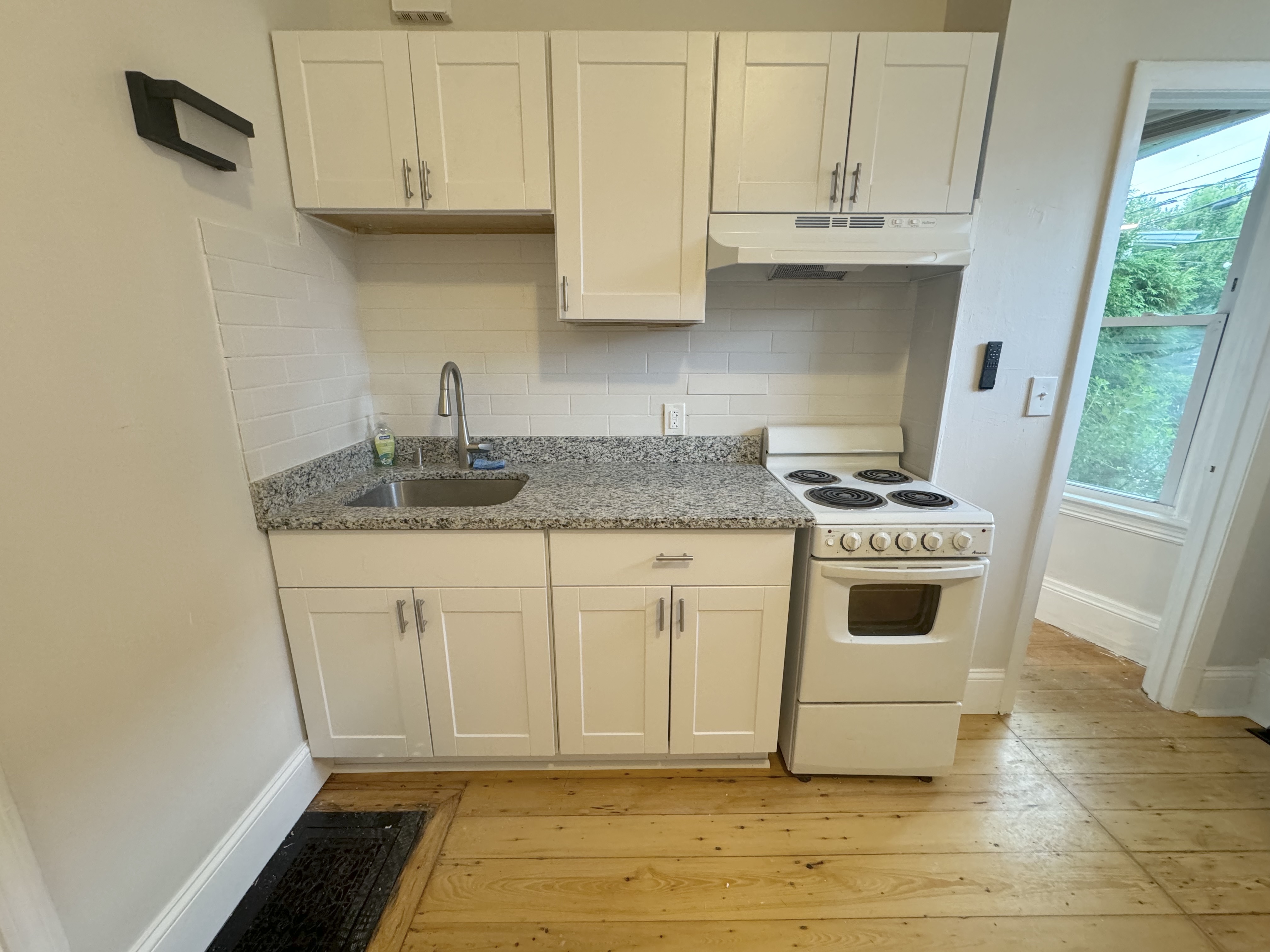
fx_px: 514
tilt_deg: -14.5
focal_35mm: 14
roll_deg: +0.2
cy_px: 476
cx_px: 635
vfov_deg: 85.7
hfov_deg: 102.1
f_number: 2.2
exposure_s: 1/60
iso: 320
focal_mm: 2.22
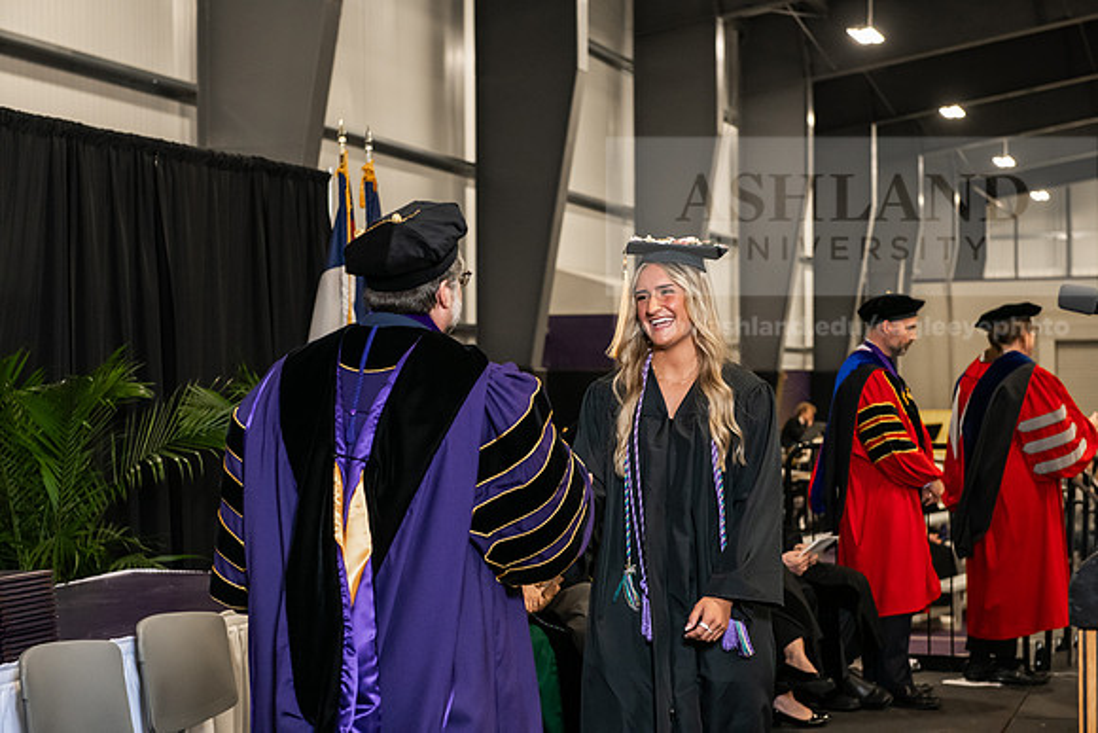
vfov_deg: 19.5
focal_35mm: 70
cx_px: 549
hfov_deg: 28.8
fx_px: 2135
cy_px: 366
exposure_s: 1/200
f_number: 5
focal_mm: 70
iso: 2500
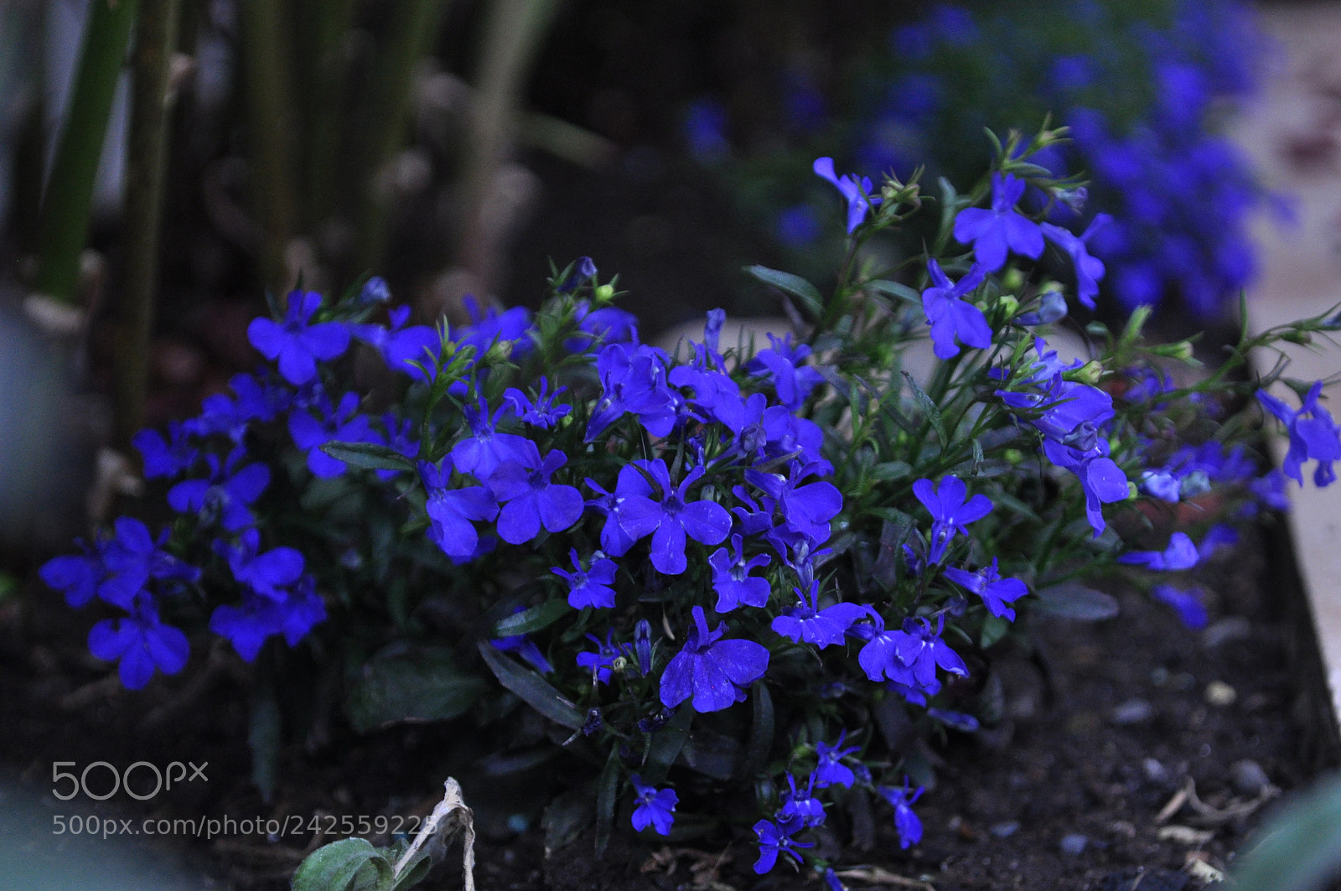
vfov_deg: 18.1
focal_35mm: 75
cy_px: 446
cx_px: 670
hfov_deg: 27.0
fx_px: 2791
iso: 800
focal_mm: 50
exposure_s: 1/160
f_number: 5.6
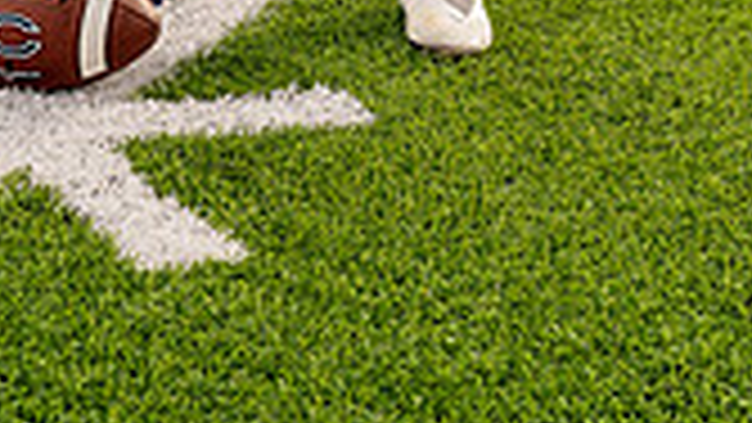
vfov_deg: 9.4
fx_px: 2313
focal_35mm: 116
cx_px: 239
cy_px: -572
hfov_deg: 18.4
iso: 100
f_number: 5.6
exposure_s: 1/250
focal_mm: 41
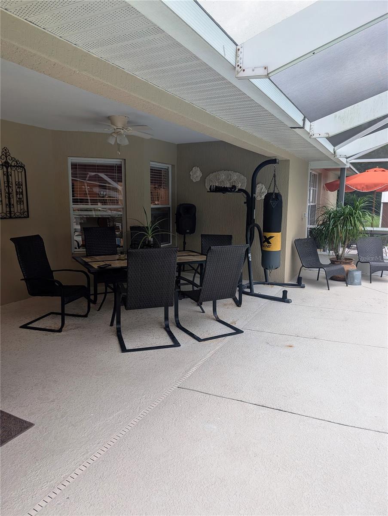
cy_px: 258
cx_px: 194
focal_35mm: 24
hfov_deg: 56.9
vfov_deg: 71.5
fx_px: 358
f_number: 1.68
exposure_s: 1/120
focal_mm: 6.9
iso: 296
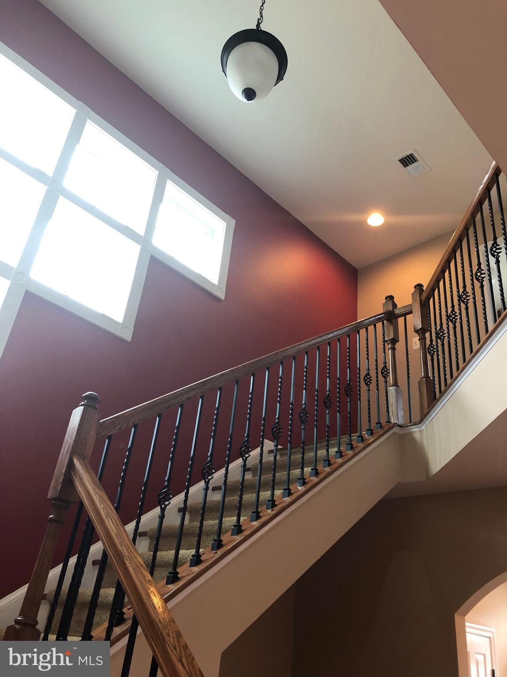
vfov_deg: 63.4
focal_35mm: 28
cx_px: 254
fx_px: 547
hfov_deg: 49.7
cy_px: 338
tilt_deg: +30.6
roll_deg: -7.0
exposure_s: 1/20
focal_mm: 4
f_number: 1.8
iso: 40
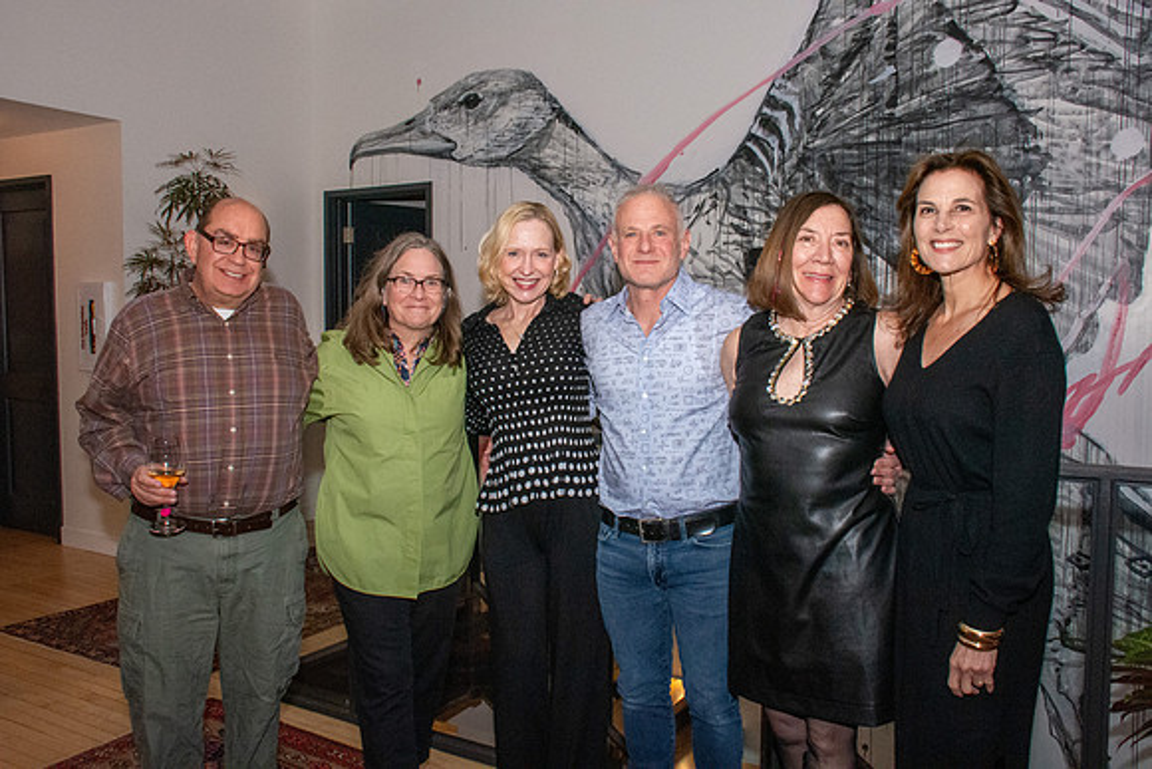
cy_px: 384
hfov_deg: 59.5
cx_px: 576
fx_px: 1008
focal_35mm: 32
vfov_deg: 41.7
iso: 5000
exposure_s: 1/125
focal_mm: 21
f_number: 13
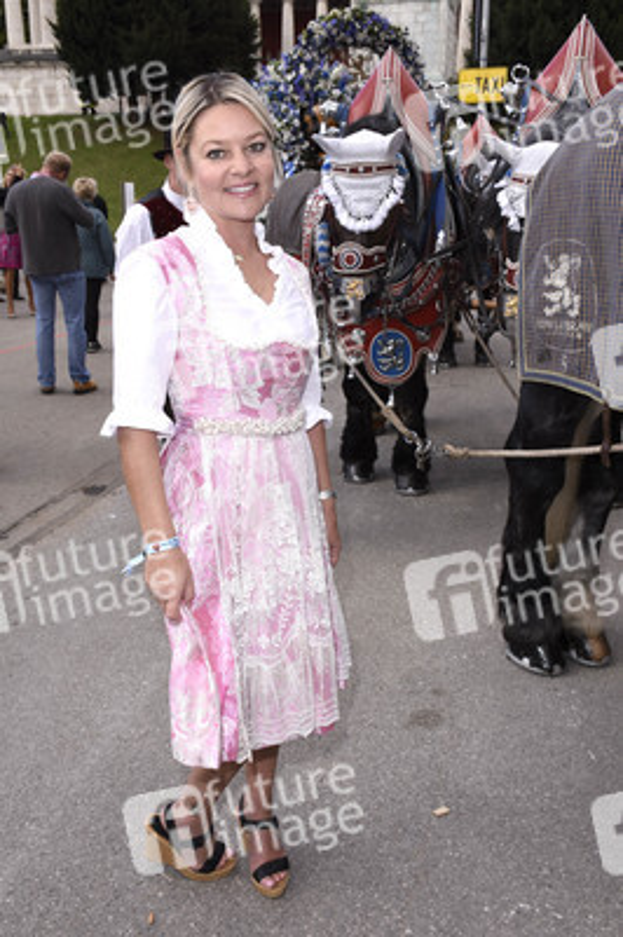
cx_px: 312
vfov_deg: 57.3
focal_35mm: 33
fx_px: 858
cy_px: 468
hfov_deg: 39.9
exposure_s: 1/160
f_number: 9
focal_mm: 22
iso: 250
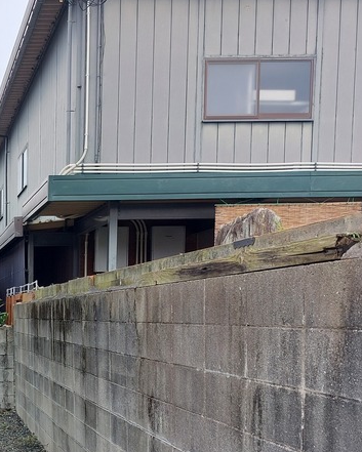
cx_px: -76
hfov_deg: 26.3
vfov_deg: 35.4
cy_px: 365
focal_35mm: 51
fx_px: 683
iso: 25
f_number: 1.8
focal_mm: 5.23
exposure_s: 1/342
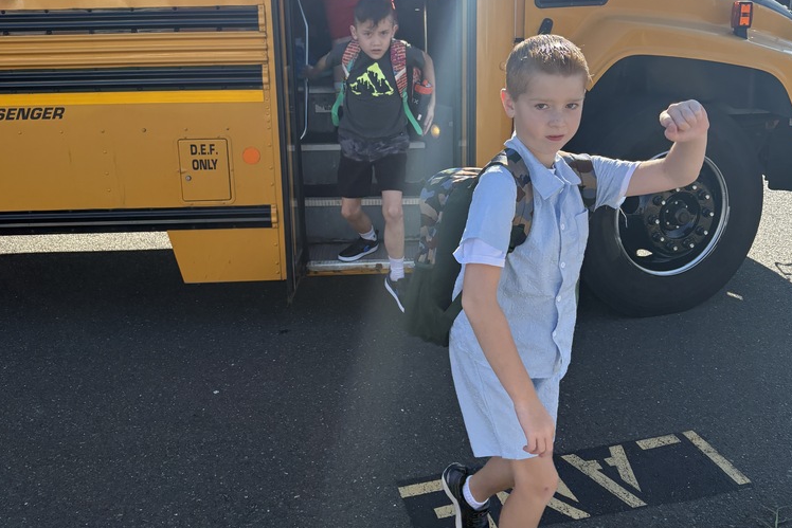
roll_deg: -0.1
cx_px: 398
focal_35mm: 37
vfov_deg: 35.5
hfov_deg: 51.9
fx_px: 814
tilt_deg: -12.7
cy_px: 162
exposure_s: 1/1484
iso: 64
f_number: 1.6
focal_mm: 5.96
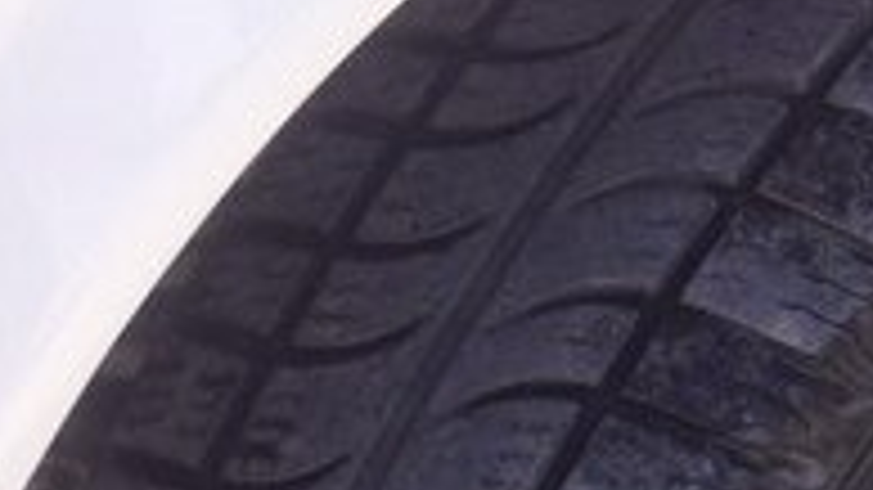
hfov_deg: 16.5
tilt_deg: -48.1
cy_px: 924
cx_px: 360
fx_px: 3008
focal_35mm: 130
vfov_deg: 8.9
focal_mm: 4.28
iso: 50
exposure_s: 1/800
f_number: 2.4
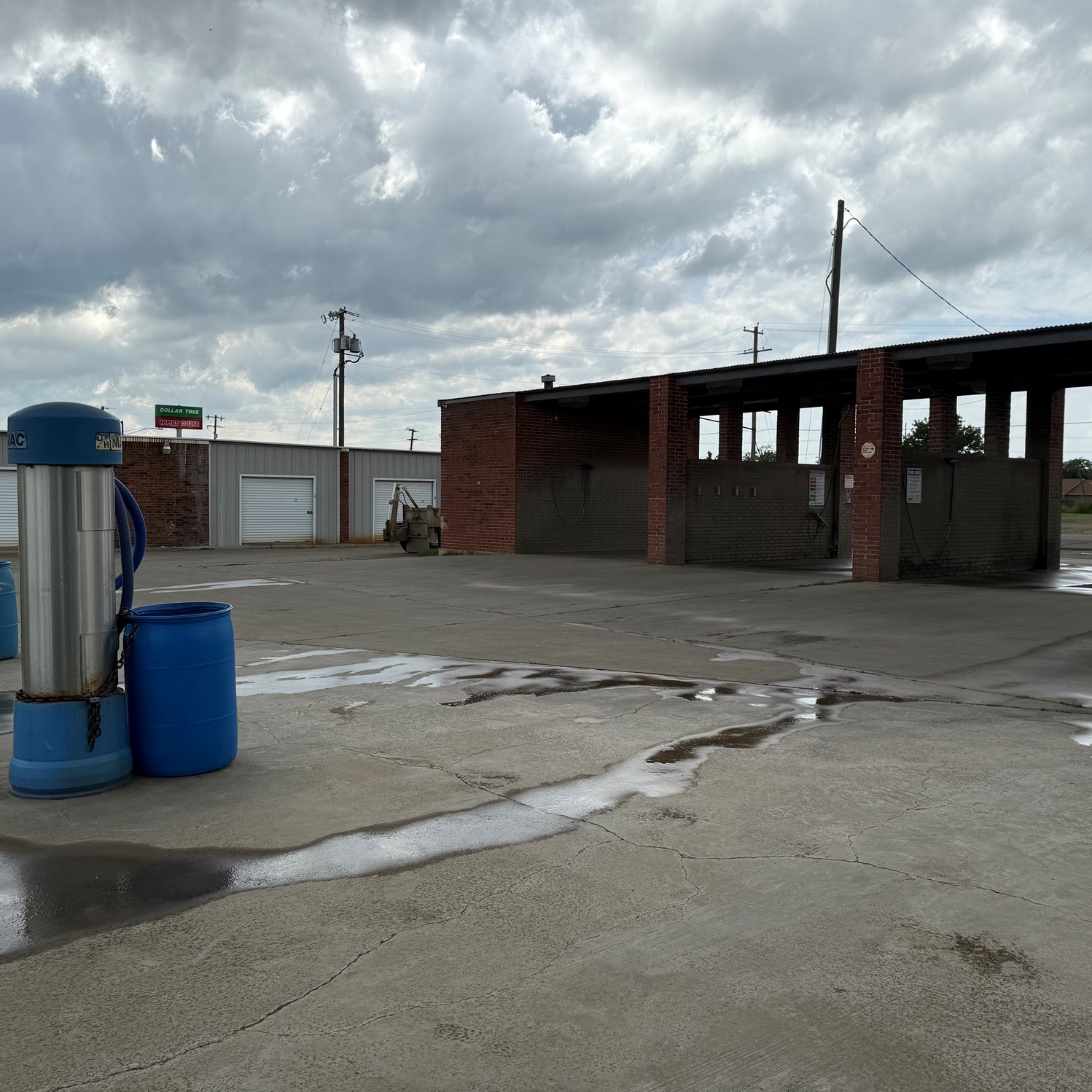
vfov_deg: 55.6
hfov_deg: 55.6
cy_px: 533
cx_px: 549
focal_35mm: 29
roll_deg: -0.4
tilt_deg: -1.7
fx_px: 1035
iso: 80
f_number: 1.78
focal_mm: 6.76
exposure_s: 1/4673
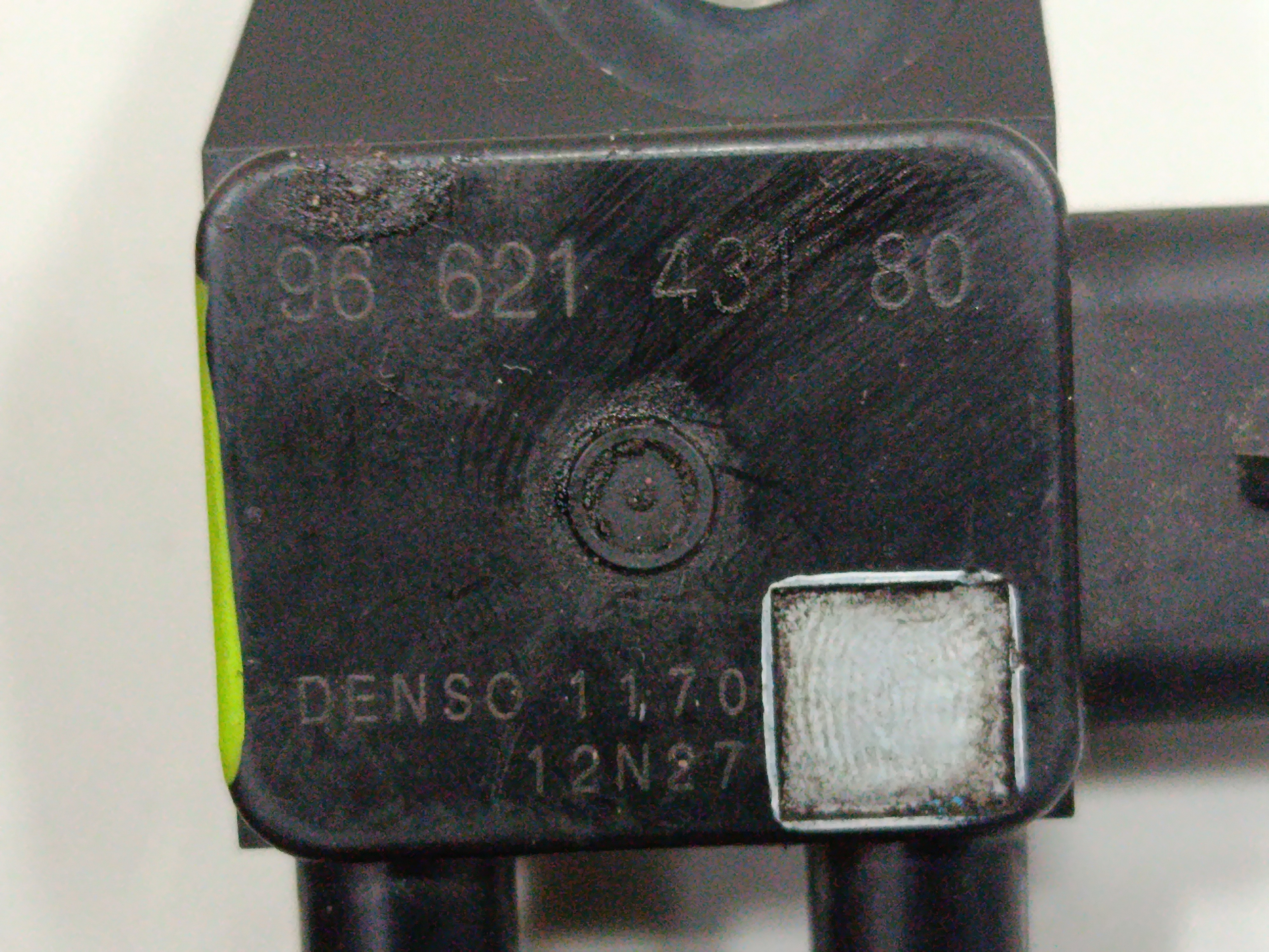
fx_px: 2823
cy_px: 476
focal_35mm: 77
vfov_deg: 19.1
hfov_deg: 25.3
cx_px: 634
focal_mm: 5.24
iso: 969
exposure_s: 1/33.3
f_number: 1.7
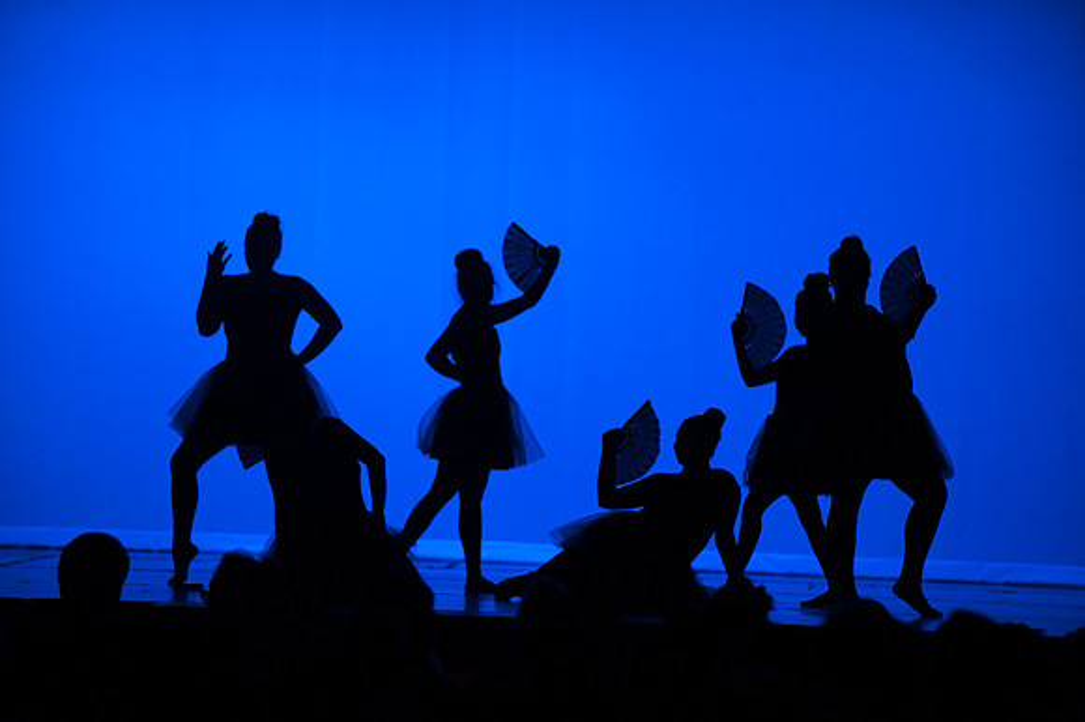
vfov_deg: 10.1
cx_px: 542
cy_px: 361
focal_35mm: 135
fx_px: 4066
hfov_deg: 15.2
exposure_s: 1/200
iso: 3200
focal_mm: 135
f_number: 2.8
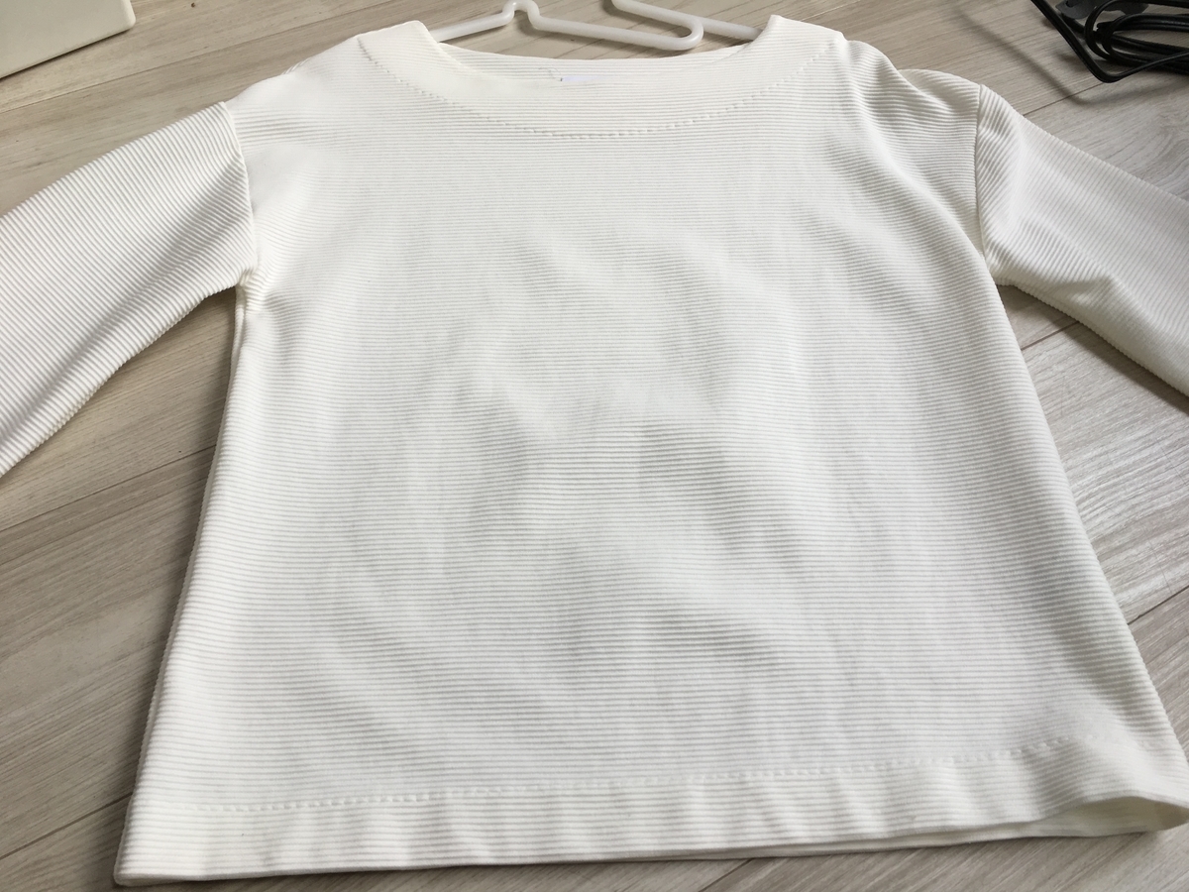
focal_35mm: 29
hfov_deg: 61.7
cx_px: 594
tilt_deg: -56.7
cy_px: 446
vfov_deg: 48.2
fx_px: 996
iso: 25
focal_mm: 4.15
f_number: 2.2
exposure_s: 1/120
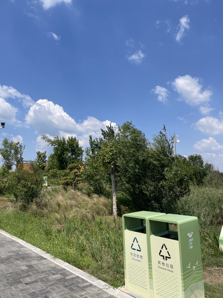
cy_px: 149
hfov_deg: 53.1
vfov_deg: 67.3
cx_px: 112
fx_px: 223
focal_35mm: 26
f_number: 1.6
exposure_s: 1/4651
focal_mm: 4.2
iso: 32
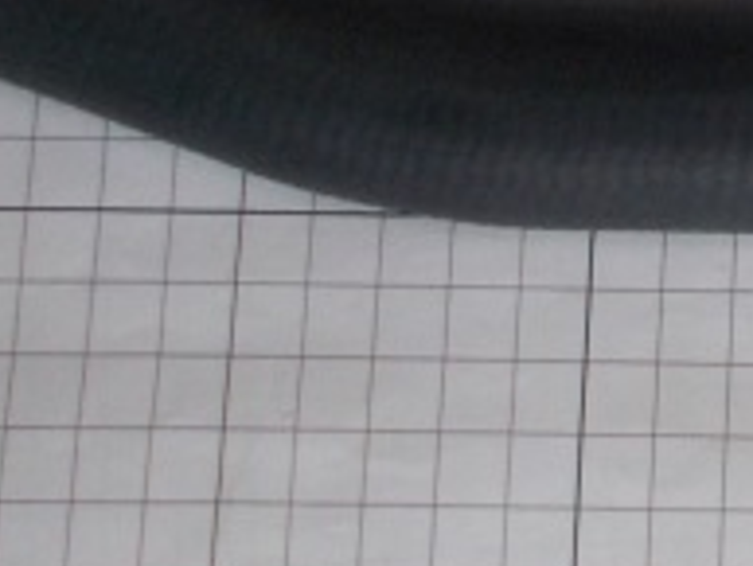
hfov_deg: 20.5
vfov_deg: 16.6
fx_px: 1872
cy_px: -66
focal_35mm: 86
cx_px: 1018
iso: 100
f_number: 3.2
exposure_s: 1/25
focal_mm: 4.6
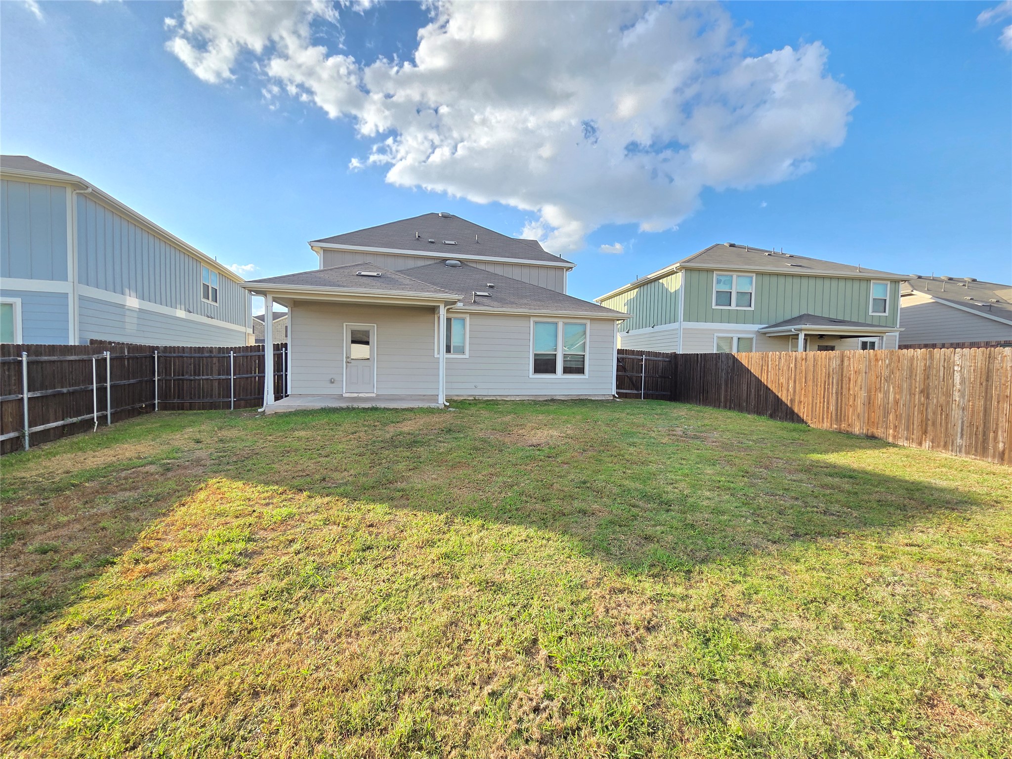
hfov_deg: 106.2
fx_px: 380
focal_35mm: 13
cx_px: 506
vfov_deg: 89.9
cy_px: 380
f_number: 2.2
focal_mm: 2.2
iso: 50
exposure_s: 1/594
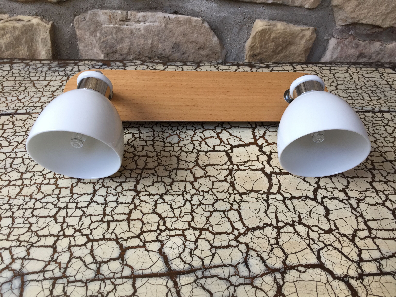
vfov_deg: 48.2
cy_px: 148
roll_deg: -3.1
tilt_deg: -38.8
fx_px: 332
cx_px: 198
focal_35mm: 29
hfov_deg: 61.7
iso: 50
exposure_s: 1/100
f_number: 2.2
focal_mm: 4.15
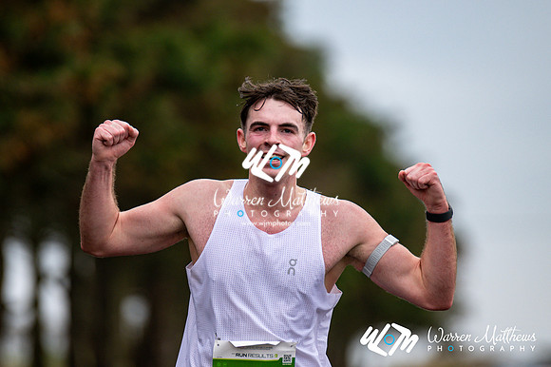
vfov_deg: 3.1
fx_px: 6883
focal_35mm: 450
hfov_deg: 4.6
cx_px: 276
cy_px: 184
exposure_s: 1/1600
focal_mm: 300
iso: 400
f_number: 2.8
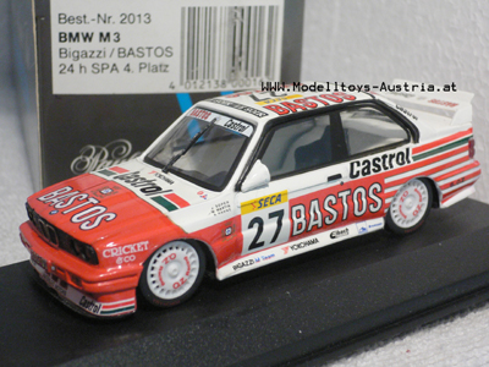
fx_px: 932
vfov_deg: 22.3
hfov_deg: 29.4
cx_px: 244
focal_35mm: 66
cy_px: 184
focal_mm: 11
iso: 200
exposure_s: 1/15
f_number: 4
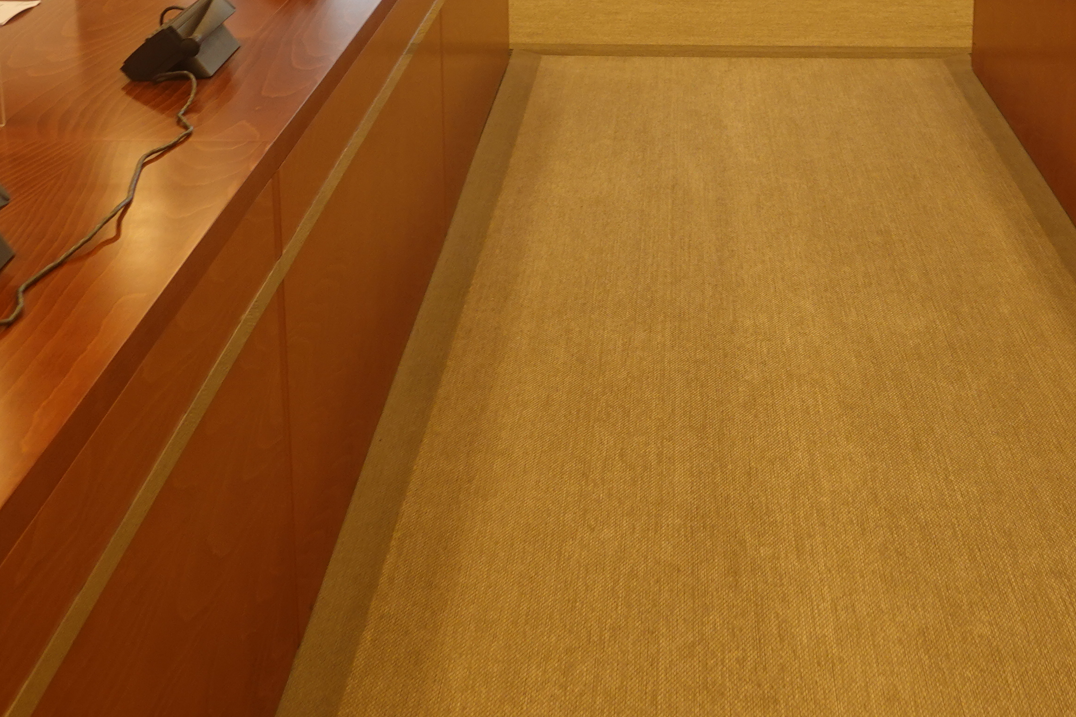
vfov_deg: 19.1
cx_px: 786
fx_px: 2122
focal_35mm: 71
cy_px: 178
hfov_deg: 28.1
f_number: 3.2
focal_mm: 11.29
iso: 200
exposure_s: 1/30
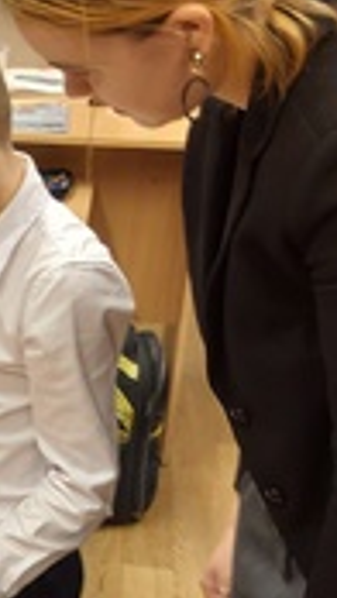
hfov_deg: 12.2
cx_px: -303
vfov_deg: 23.5
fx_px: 1428
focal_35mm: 90
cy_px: 423
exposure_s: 1/50
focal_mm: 5.23
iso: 100
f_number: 1.8
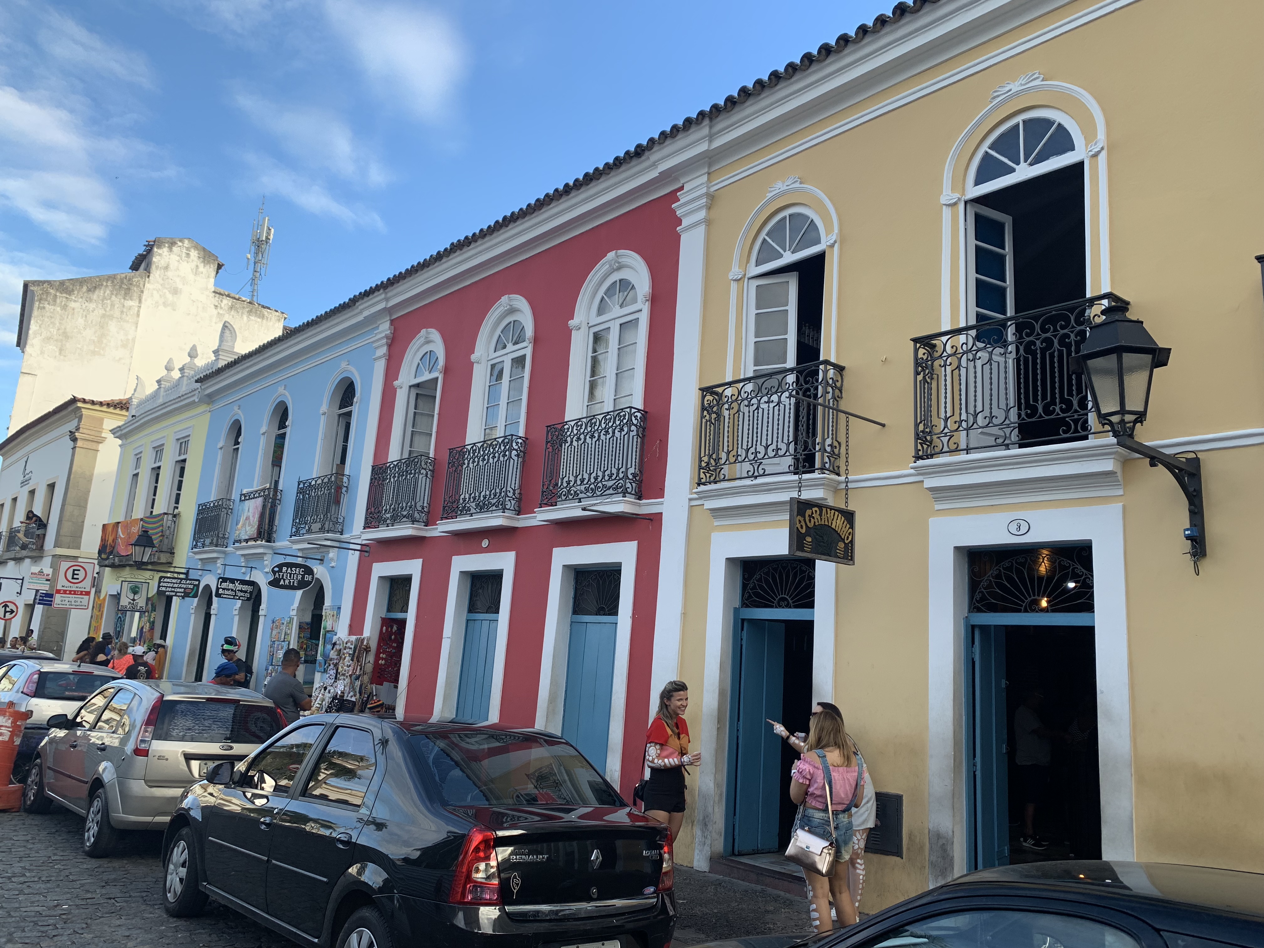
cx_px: 632
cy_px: 474
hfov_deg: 67.3
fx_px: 949
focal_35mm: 26
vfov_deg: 53.1
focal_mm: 4.25
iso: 25
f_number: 1.8
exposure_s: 1/437
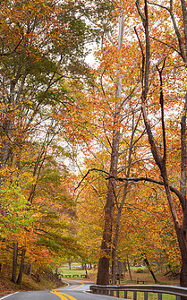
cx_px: 67
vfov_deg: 24.3
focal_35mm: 85
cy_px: 178
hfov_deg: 15.3
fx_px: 694
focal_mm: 62
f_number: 13
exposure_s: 1/4
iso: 64
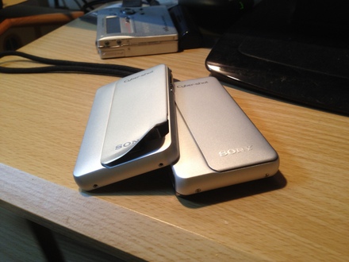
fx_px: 353
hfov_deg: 52.6
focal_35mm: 35
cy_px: 131
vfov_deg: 40.7
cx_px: 174
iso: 80
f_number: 2.4
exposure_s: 1/20
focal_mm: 4.28
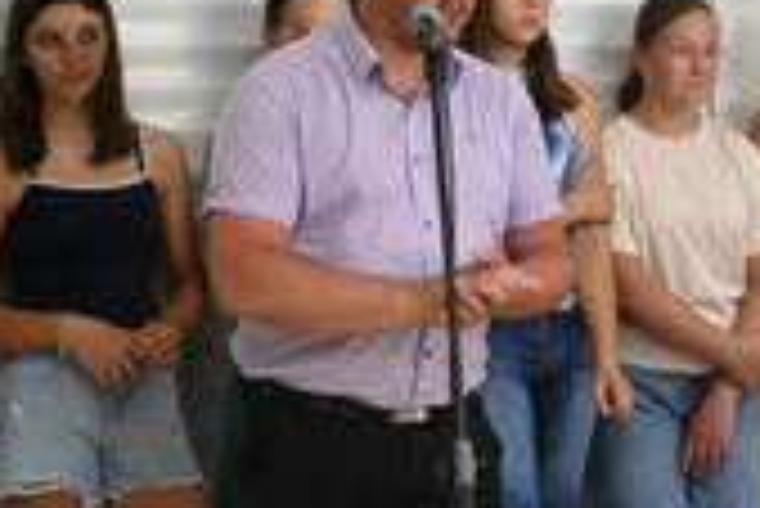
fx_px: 2366
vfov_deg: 12.2
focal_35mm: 112
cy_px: 31
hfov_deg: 18.0
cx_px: 675
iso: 3200
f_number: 4.5
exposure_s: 1/125
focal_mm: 28
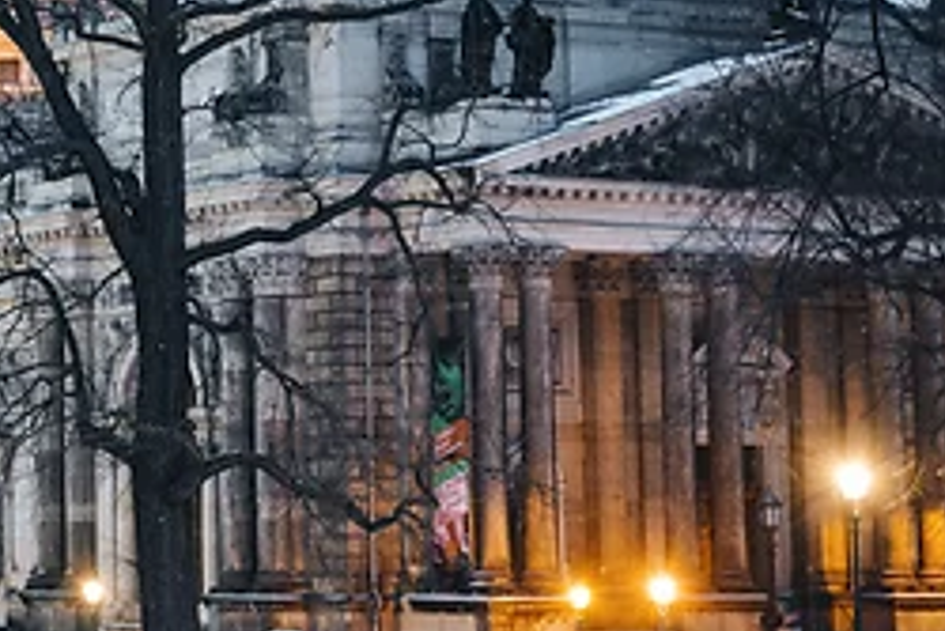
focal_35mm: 129
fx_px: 3388
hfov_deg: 15.0
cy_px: 178
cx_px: -348
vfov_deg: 10.6
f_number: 4.5
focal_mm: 42
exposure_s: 2.5
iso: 100
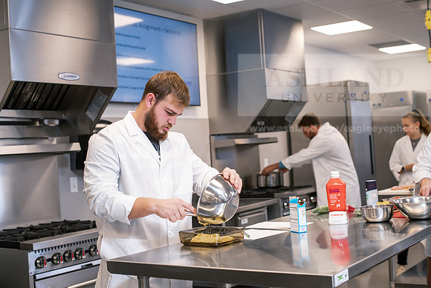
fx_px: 599
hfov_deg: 39.6
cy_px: 144
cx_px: 216
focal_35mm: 50
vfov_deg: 27.0
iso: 800
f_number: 3.5
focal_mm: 50
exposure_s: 1/200
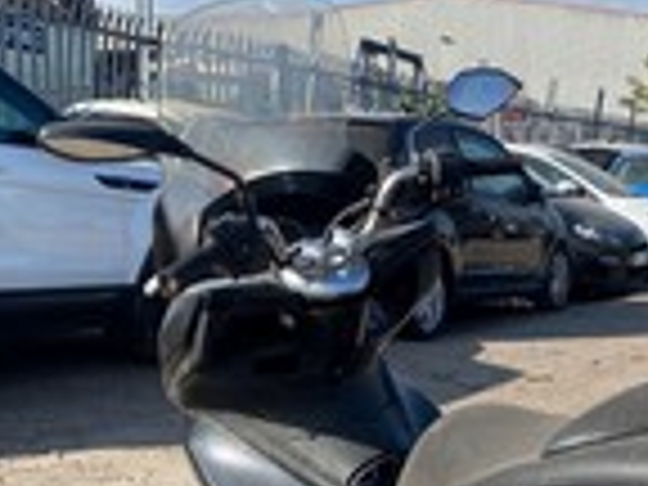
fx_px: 1179
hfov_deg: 30.0
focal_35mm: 63
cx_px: 518
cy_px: 567
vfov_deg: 21.7
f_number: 1.8
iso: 32
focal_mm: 4.25
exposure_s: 1/1653
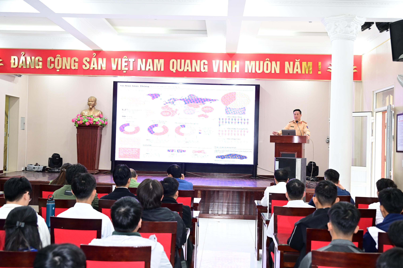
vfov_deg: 35.1
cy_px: 134
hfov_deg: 50.7
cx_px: 202
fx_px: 425
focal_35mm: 38
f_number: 4
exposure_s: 1/100
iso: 1600
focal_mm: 38
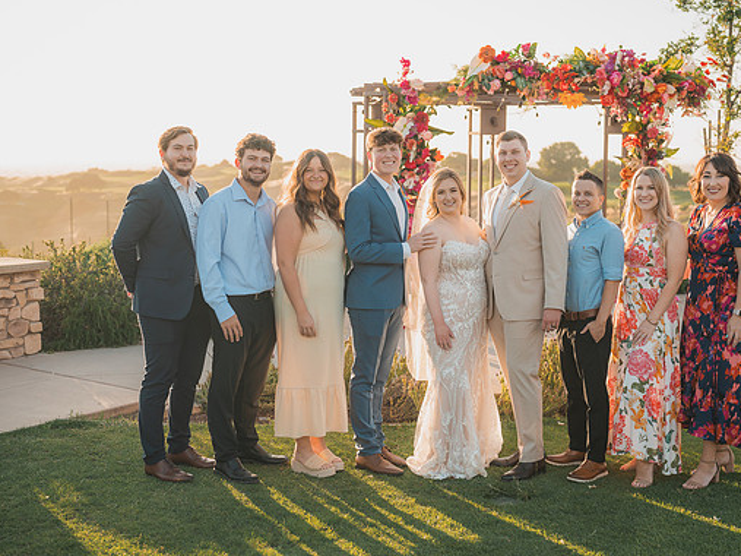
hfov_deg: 34.9
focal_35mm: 55
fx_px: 1177
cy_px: 277
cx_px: 411
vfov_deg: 26.5
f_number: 2.8
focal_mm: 50
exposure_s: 1/640
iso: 200
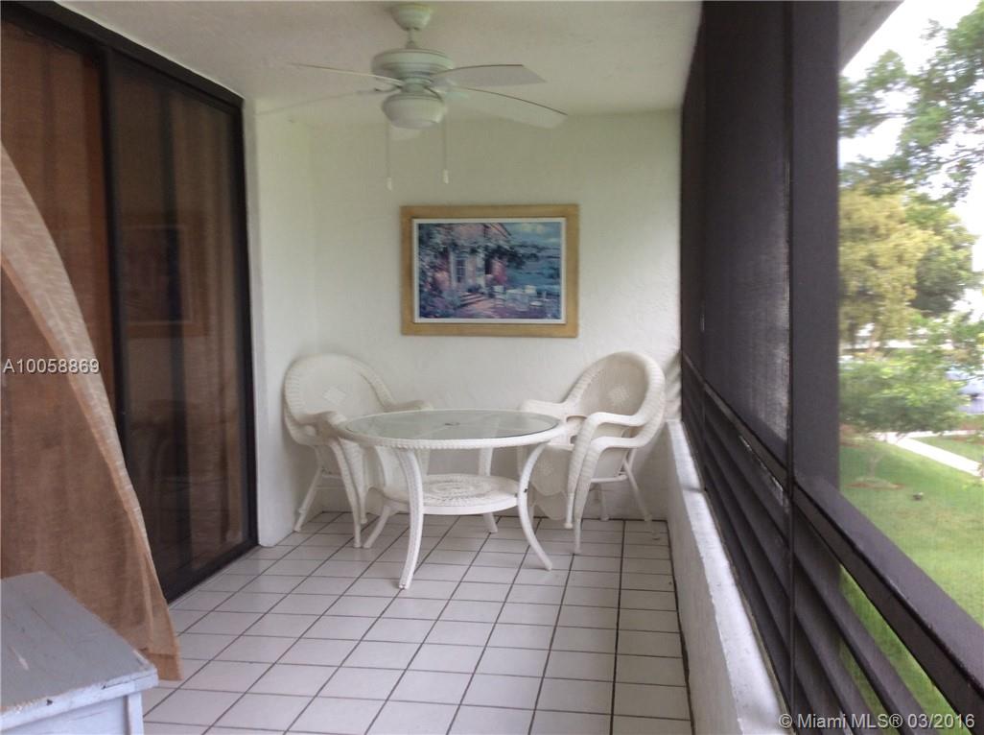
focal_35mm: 32
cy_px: 368
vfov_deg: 44.0
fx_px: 908
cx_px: 492
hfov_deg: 56.9
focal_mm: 3.3
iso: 32
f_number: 2.4
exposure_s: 1/30
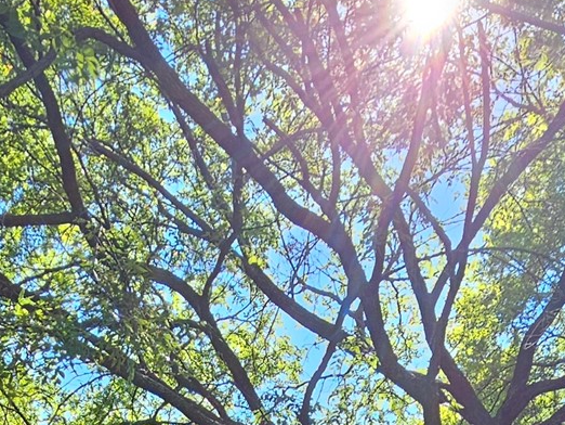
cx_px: 206
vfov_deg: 20.0
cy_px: 782
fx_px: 833
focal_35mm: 51
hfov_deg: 37.2
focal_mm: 2.2
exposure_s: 1/357
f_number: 2.2
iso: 50
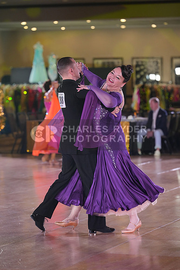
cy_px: 135
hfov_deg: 9.2
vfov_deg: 13.7
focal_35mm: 150
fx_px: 1124
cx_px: 90
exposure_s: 1/400
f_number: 3.5
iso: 1250
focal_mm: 150
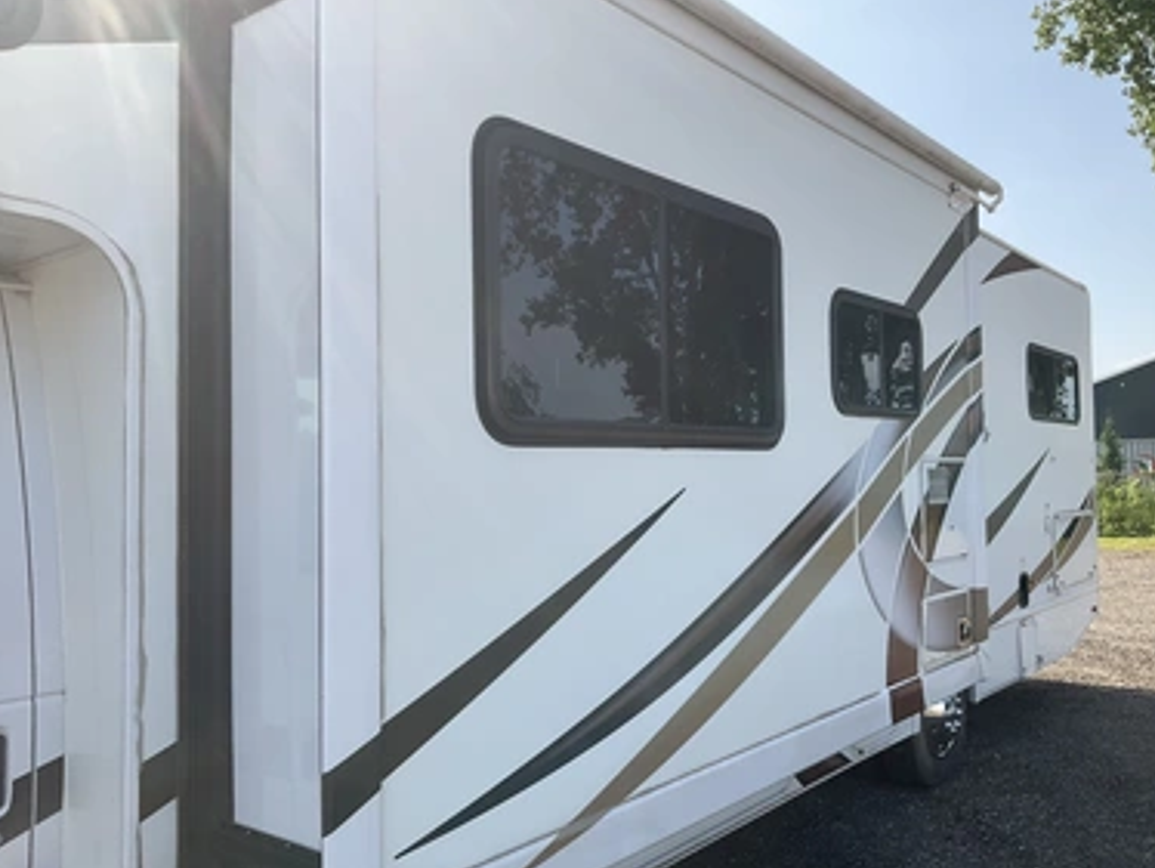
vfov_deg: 45.5
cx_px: 608
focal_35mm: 31
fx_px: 1035
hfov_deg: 58.3
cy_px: 451
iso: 25
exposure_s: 1/1076
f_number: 1.8
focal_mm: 3
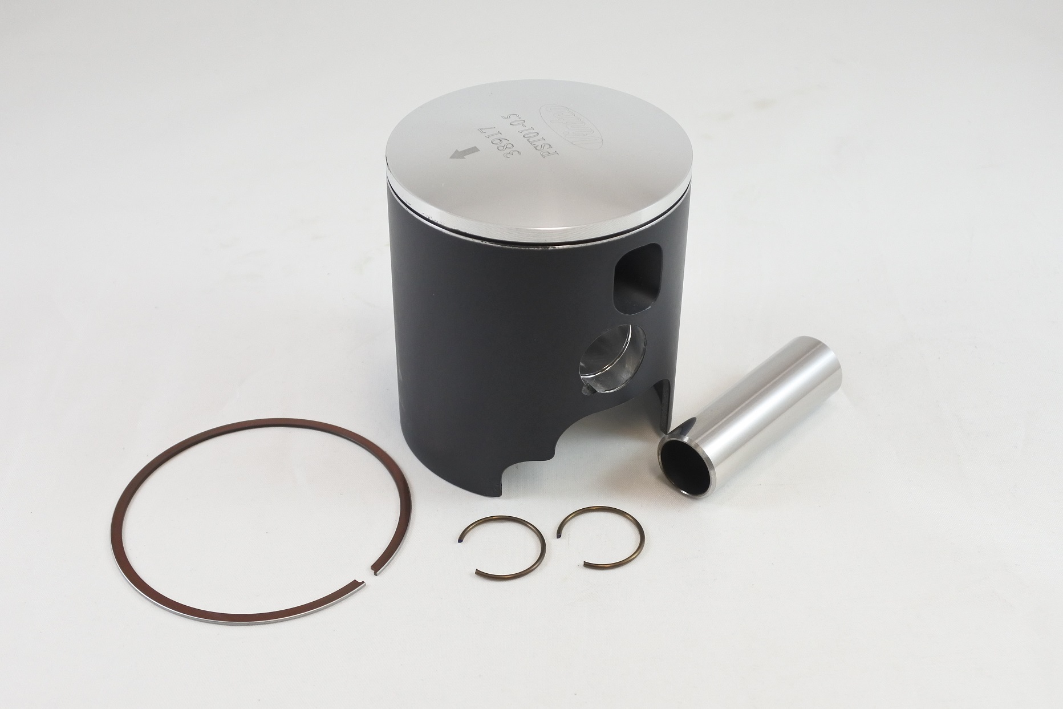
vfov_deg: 36.9
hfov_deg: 53.1
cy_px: 354
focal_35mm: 36
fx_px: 1063
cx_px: 532
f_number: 4
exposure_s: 1/160
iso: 400
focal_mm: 13.7
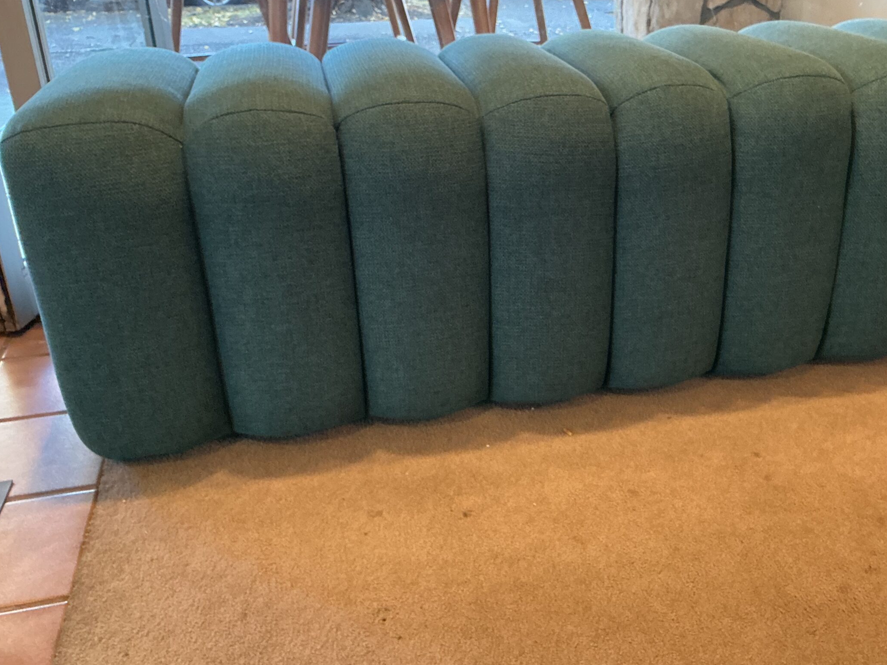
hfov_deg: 51.0
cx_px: 540
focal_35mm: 36
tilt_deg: -25.6
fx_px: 923
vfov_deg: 39.7
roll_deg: -0.4
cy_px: 318
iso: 200
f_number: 1.8
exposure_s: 1/60
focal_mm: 3
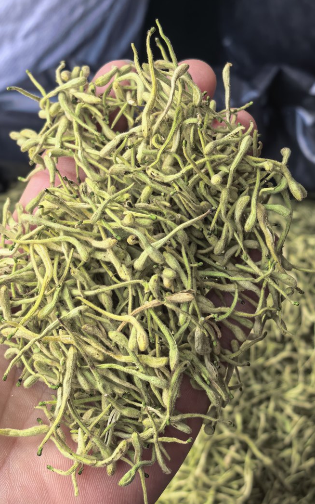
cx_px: 143
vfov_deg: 37.5
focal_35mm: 54
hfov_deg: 24.0
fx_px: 742
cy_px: 254
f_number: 2
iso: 50
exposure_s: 1/158
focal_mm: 5.75
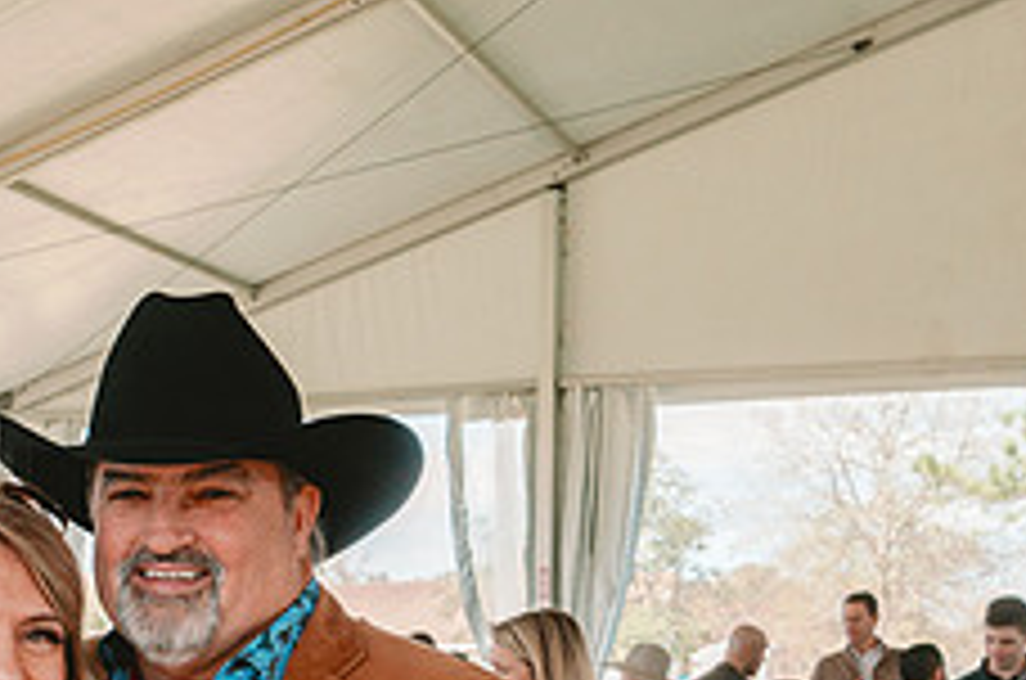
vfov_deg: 16.3
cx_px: 22
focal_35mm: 79
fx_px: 2247
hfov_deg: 24.6
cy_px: 865
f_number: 10
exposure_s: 1/200
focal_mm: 31
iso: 400
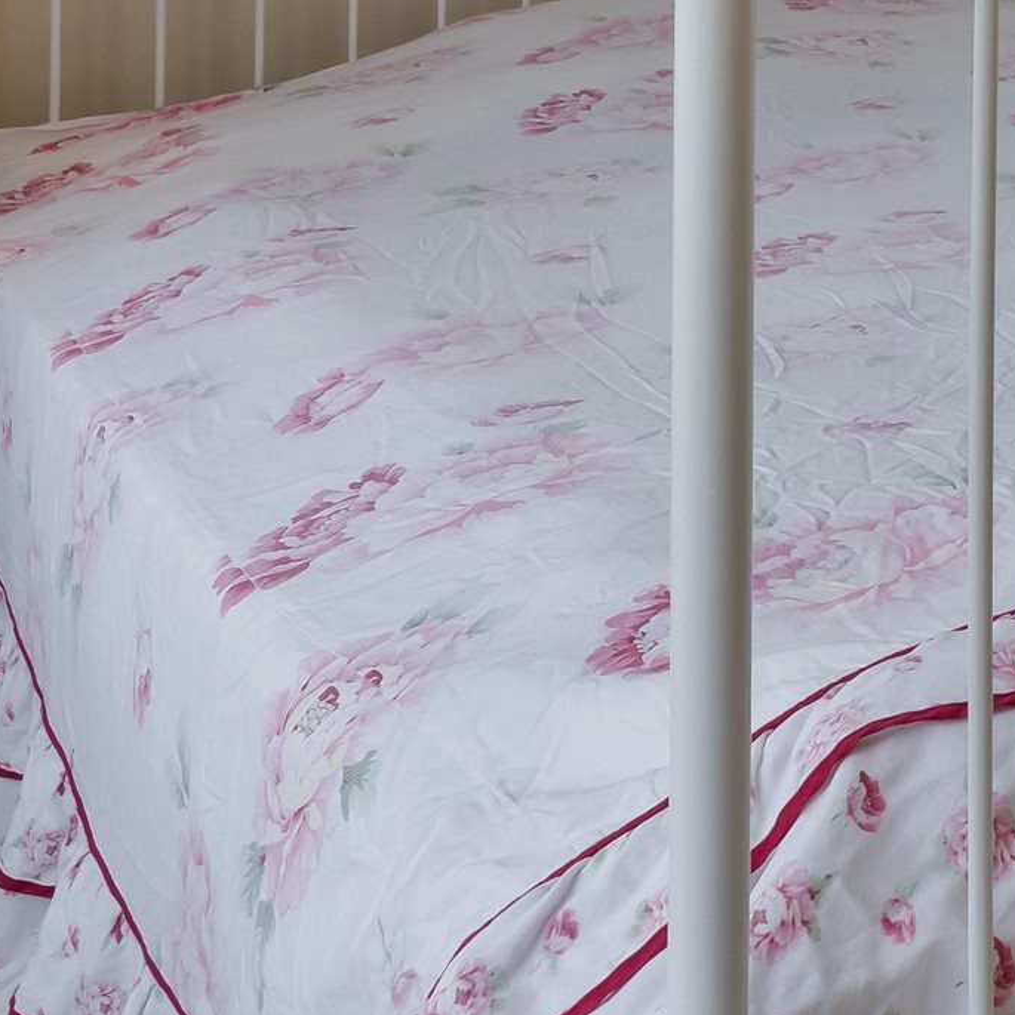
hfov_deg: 23.2
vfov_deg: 24.5
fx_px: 2024
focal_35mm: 61
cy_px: -307
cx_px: 1485
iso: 800
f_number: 8
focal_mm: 16
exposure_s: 1/200
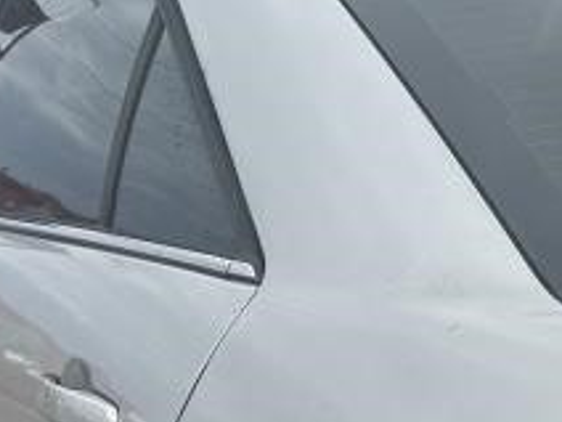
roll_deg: +1.3
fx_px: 1591
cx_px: 867
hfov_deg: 17.7
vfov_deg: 13.7
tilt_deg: -26.9
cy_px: 730
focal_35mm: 98
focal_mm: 5.7
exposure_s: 1/1808
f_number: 1.5
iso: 50
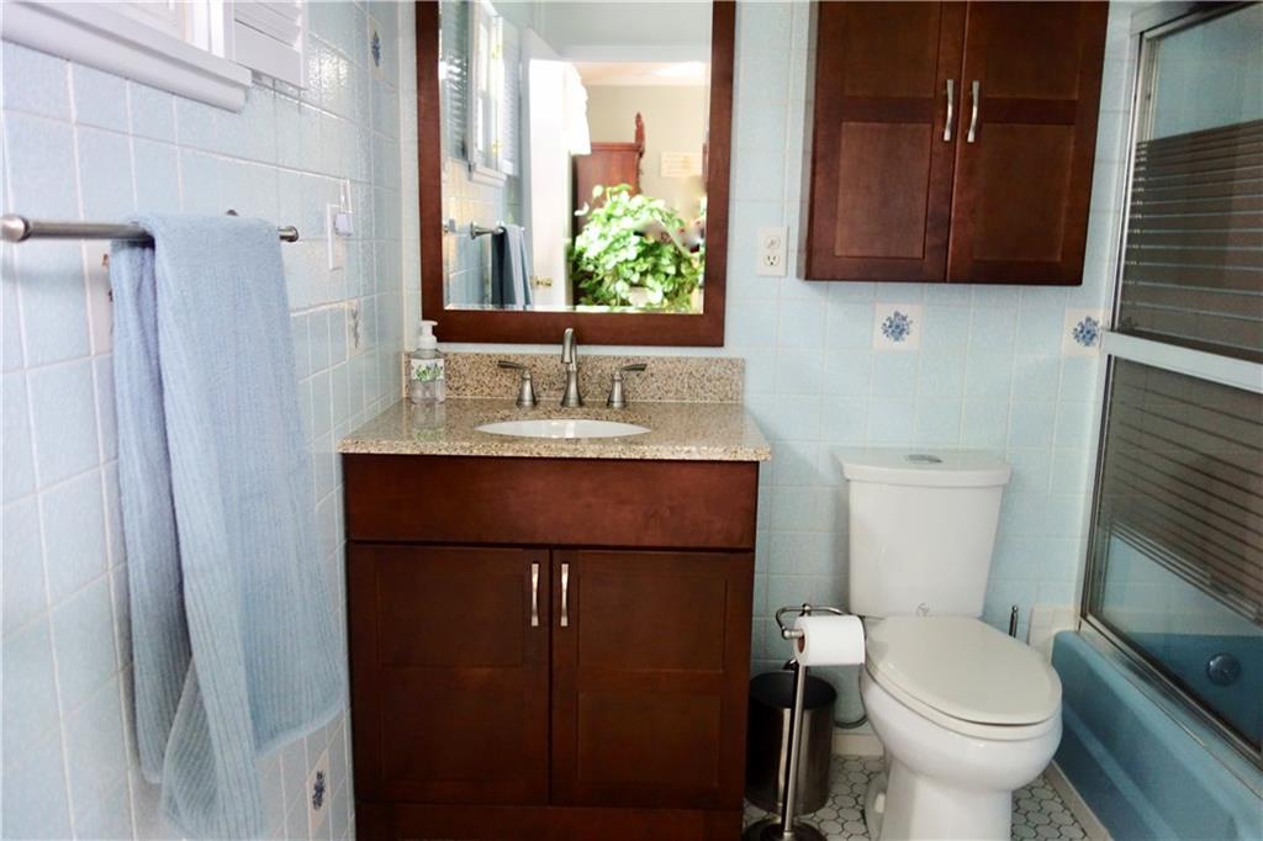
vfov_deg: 46.4
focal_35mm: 28
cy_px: 420
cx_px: 632
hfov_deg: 65.5
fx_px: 982
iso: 500
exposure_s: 1/30
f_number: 1.8
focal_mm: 10.4
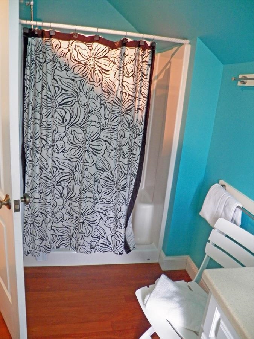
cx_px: 127
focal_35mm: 28
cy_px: 170
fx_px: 274
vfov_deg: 63.4
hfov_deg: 49.7
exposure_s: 1/30
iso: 250
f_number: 2.8
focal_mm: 4.9
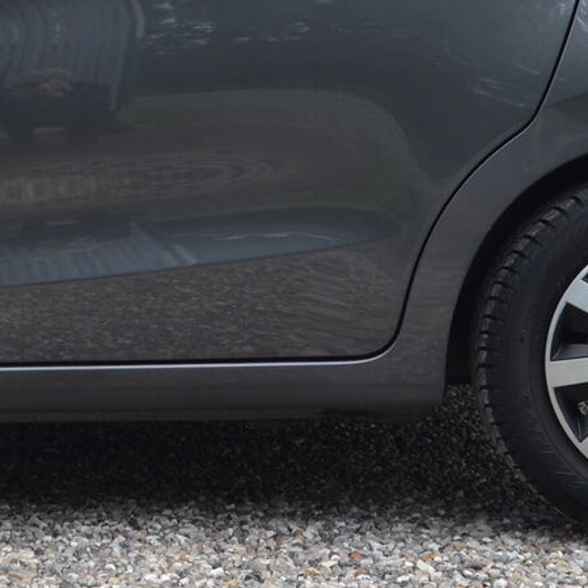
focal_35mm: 109
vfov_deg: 15.7
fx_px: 2095
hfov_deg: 15.2
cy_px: 24
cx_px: -179
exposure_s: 1/160
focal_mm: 20
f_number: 6.3
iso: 100
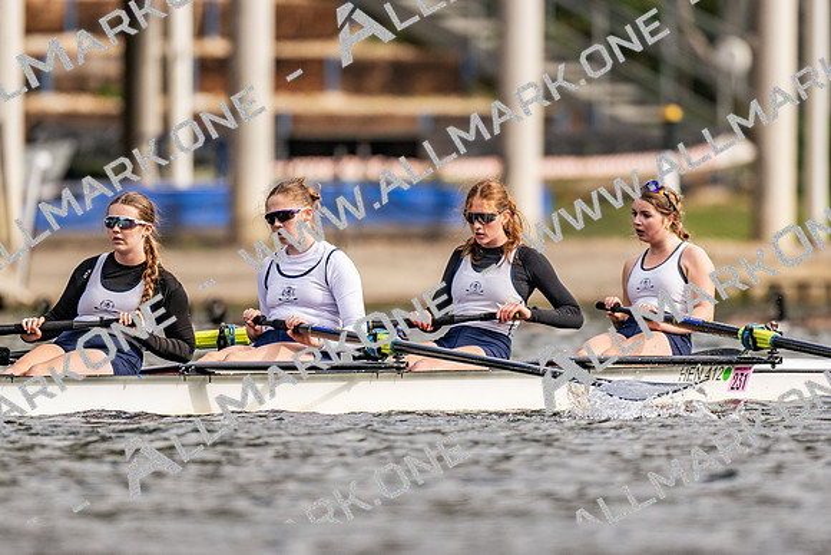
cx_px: 416
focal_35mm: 900
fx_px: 20790
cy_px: 278
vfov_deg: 1.5
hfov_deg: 2.3
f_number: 4
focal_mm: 600
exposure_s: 1/2500
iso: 250
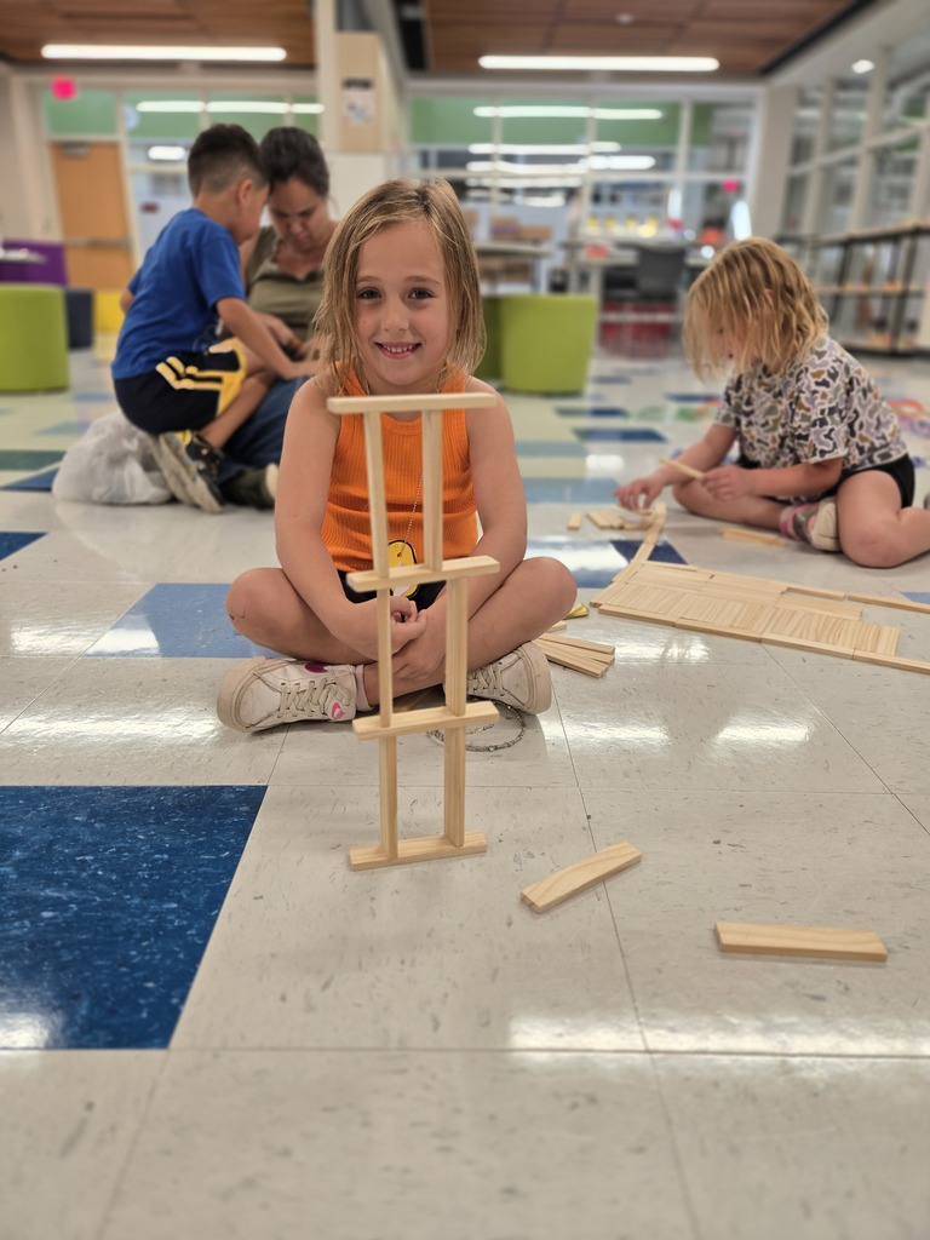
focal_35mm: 23
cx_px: 465
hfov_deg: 58.9
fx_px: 824
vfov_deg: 73.9
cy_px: 620
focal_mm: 5.4
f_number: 1.8
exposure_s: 1/120
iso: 80
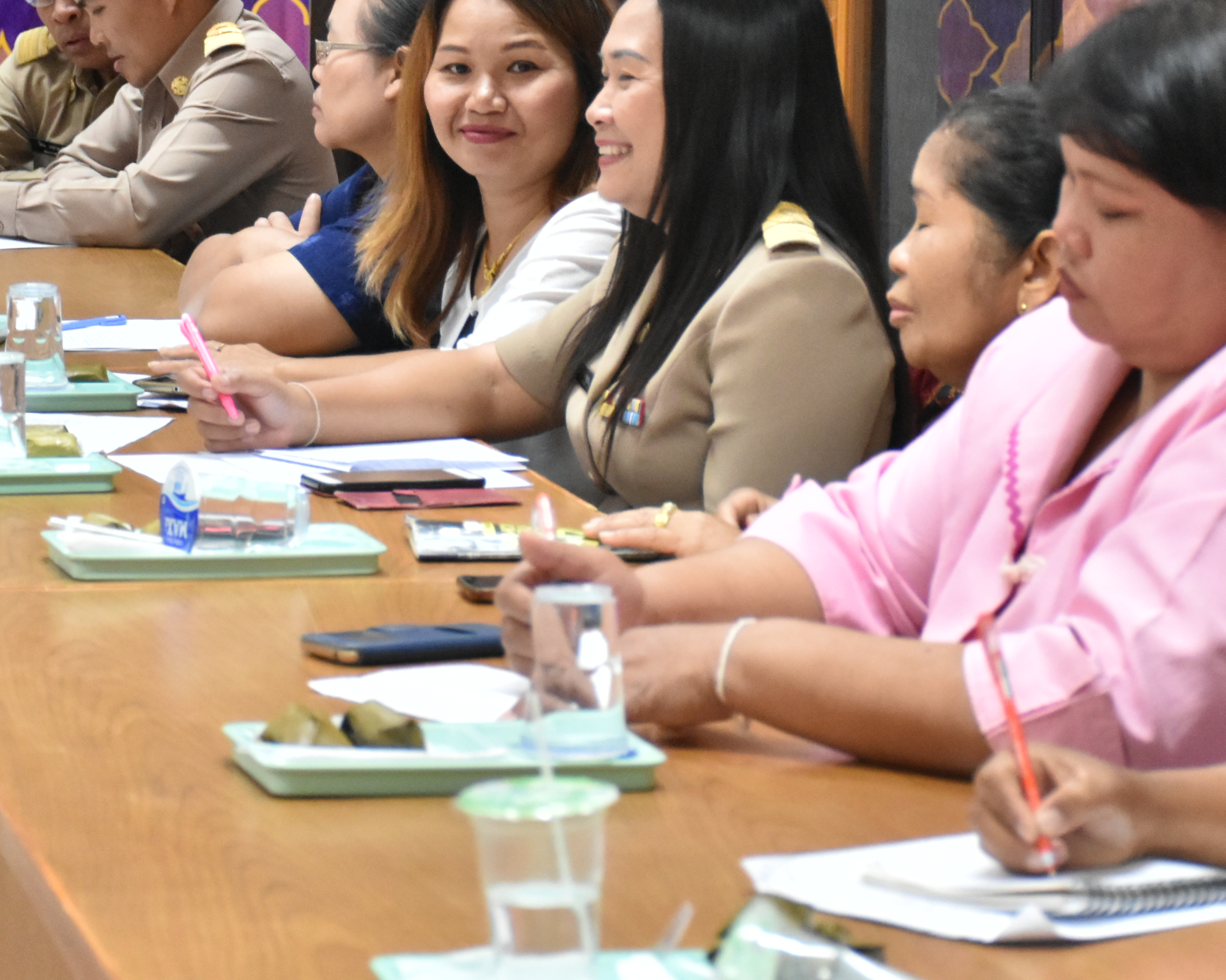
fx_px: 5225
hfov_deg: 13.4
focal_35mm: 144
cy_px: 312
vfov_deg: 10.7
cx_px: 618
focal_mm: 50
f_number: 5
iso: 2500
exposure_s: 1/100
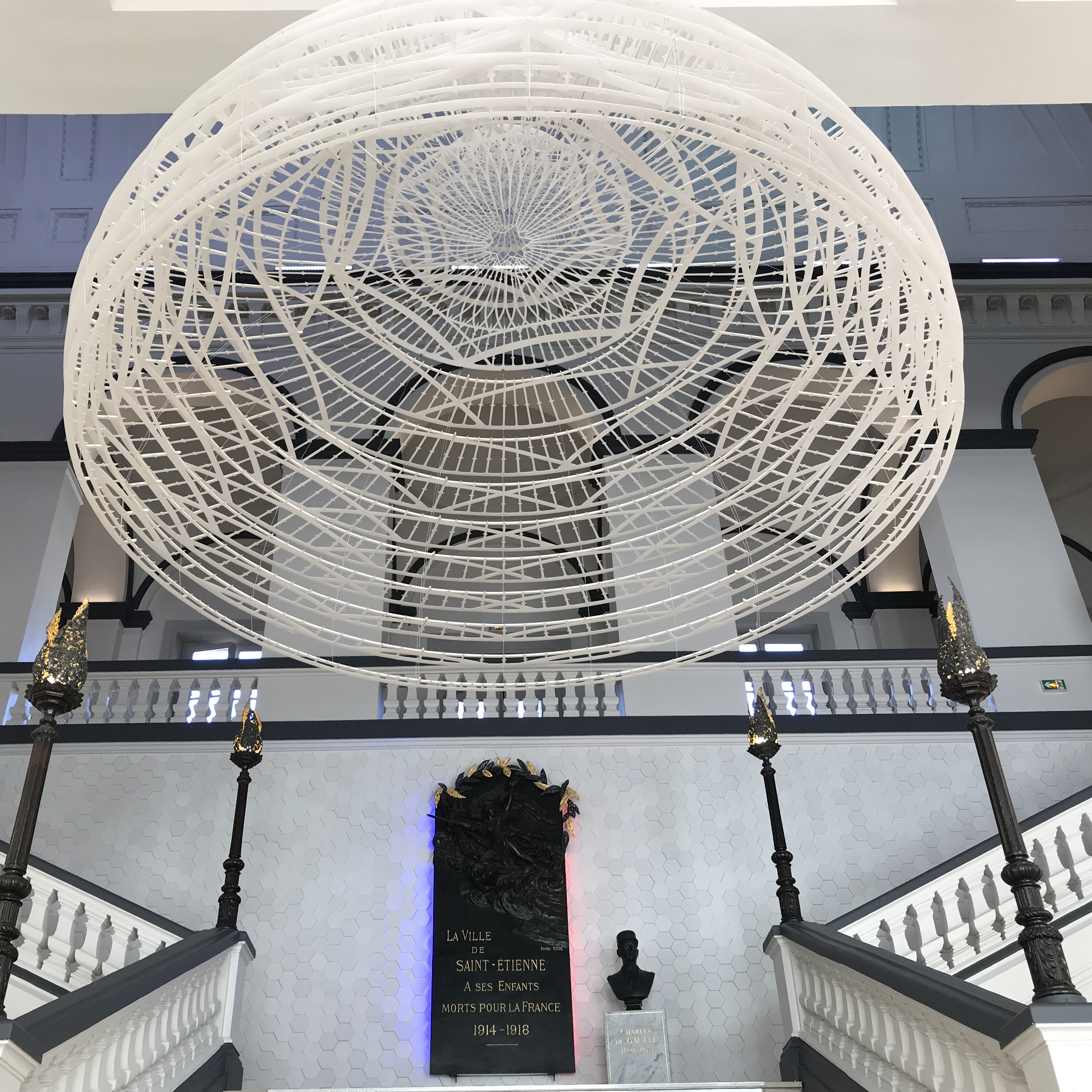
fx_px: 1213
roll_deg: +1.5
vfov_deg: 48.4
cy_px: 552
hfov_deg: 48.4
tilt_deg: +35.9
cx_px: 493
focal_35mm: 34
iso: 32
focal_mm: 3.99
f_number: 1.8
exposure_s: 1/50
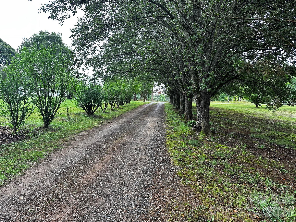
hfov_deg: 71.6
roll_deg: -0.2
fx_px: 205
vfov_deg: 56.8
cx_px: 148
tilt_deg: -1.4
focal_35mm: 24
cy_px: 111
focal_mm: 6.86
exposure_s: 1/166
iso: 80
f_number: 1.78
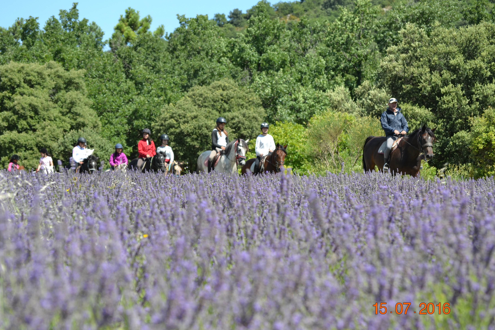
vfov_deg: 9.7
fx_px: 1952
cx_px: 239
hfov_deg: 14.4
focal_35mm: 142
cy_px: 162
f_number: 7.1
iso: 100
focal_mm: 90
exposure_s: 1/200
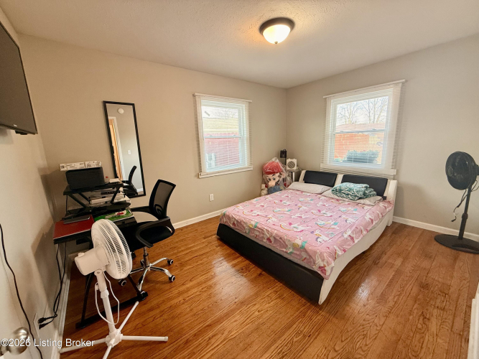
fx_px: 194
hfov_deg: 102.1
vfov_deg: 85.7
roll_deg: +2.3
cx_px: 240
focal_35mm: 14
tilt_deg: -12.0
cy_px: 180
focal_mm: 2.22
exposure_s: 1/60
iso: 200
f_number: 2.2
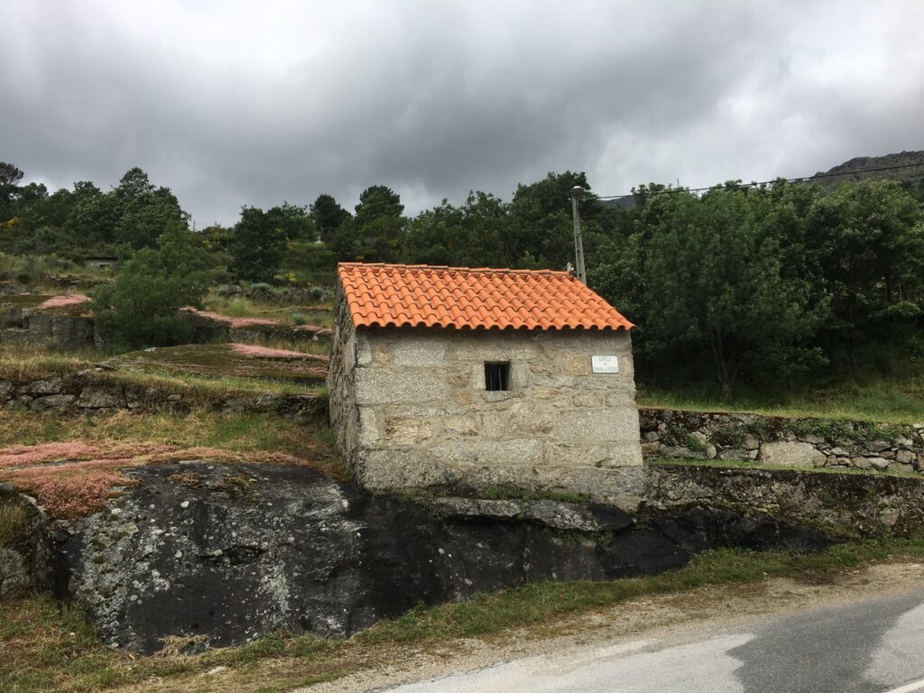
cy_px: 346
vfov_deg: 48.2
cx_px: 462
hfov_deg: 61.7
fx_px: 774
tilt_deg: +12.6
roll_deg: +2.7
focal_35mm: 29
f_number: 2.2
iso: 25
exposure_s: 1/1374
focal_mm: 4.15
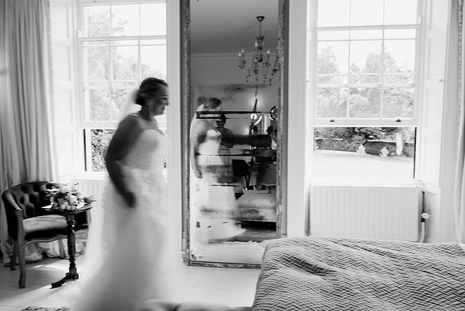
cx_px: 232
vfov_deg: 37.9
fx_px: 452
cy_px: 156
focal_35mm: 35
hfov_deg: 54.4
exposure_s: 1/13
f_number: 8
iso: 100
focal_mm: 35
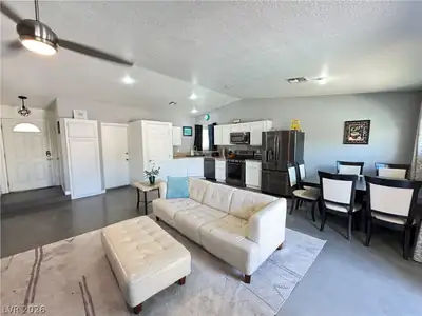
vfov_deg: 85.7
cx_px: 211
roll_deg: +0.5
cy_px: 158
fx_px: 171
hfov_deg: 102.1
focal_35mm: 14
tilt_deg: -4.0
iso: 500
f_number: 2.2
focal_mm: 2.22
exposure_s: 1/60
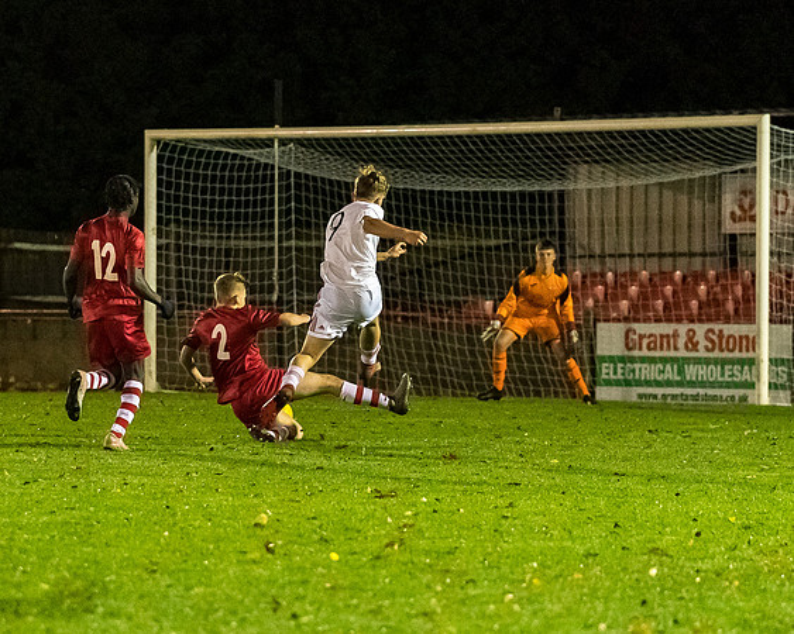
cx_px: 243
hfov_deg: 8.4
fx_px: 5386
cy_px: 348
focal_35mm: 229
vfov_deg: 6.7
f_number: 2.8
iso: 6400
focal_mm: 113
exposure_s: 1/1000
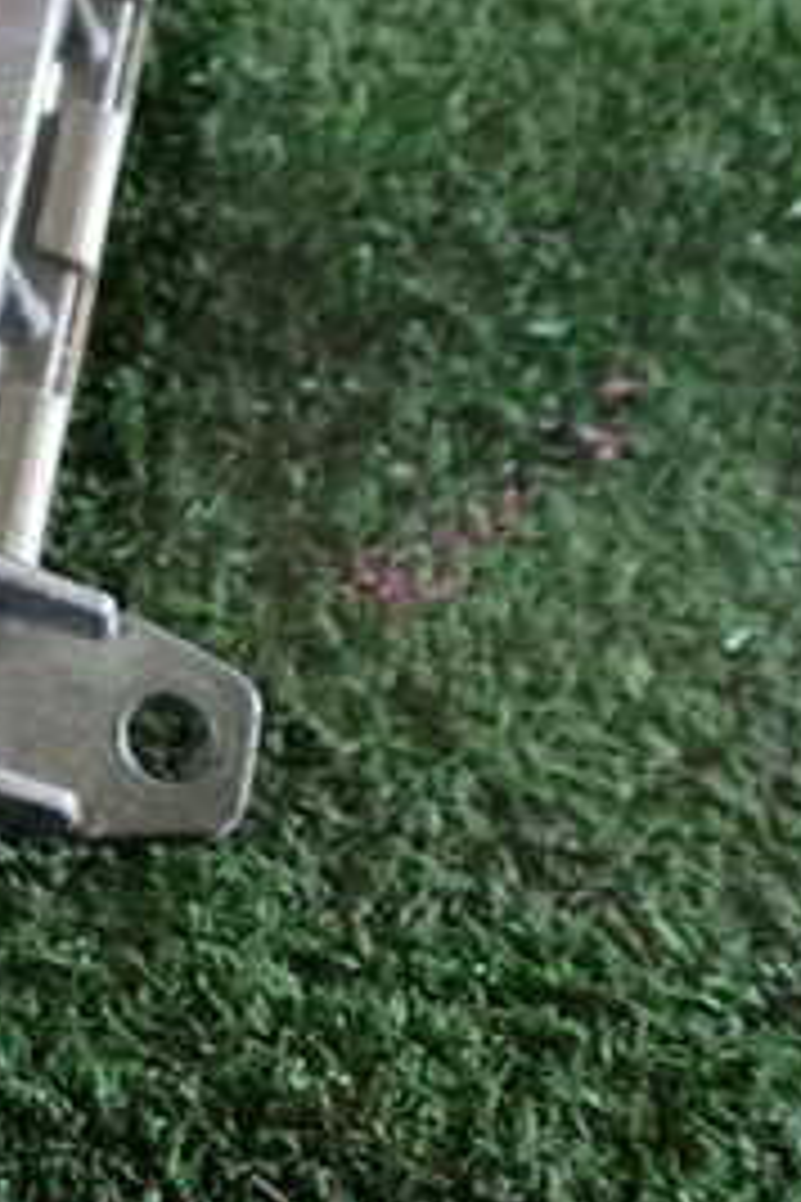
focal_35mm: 70
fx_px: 2336
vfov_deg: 28.5
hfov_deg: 17.6
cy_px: 320
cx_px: -378
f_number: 2.3
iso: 200
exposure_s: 1/30
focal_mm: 5.4
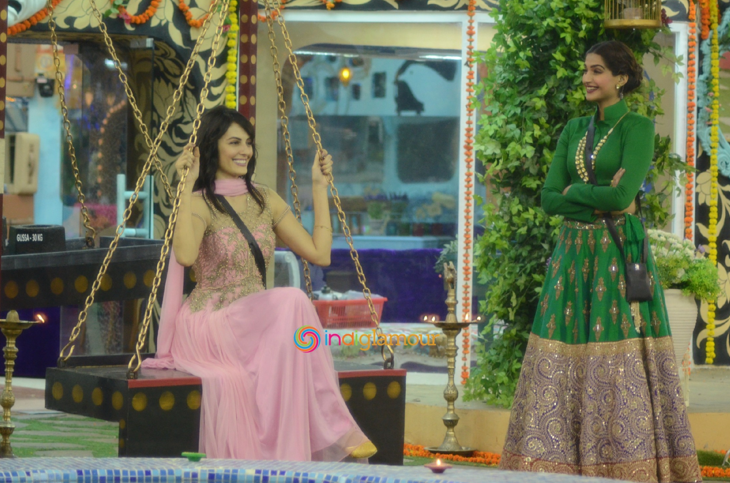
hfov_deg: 12.7
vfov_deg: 8.5
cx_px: 366
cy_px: 240
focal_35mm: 162
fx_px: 3268
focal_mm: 105
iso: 2000
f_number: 4.2
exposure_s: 1/100
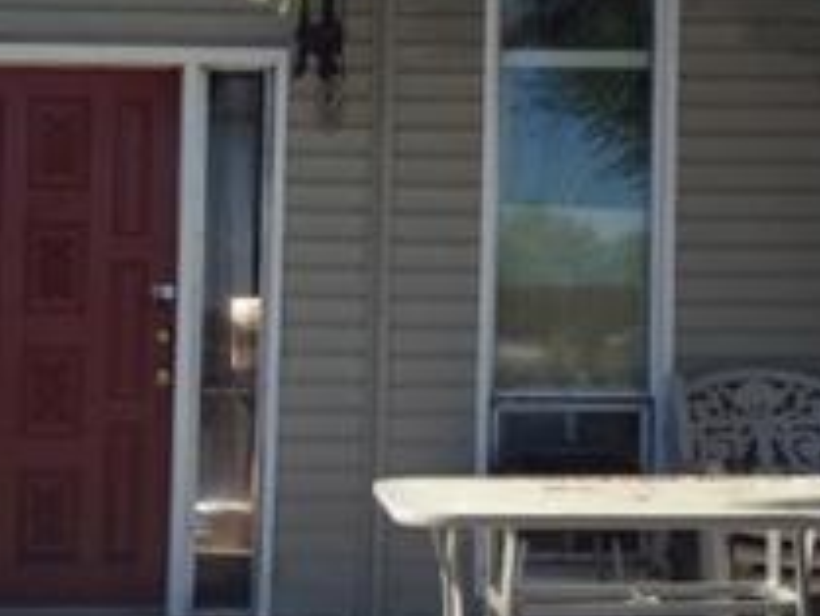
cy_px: 200
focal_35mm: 101
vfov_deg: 14.6
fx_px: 2394
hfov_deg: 19.3
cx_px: 184
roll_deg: -1.1
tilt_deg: +3.1
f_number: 2.4
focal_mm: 4.12
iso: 50
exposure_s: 1/834
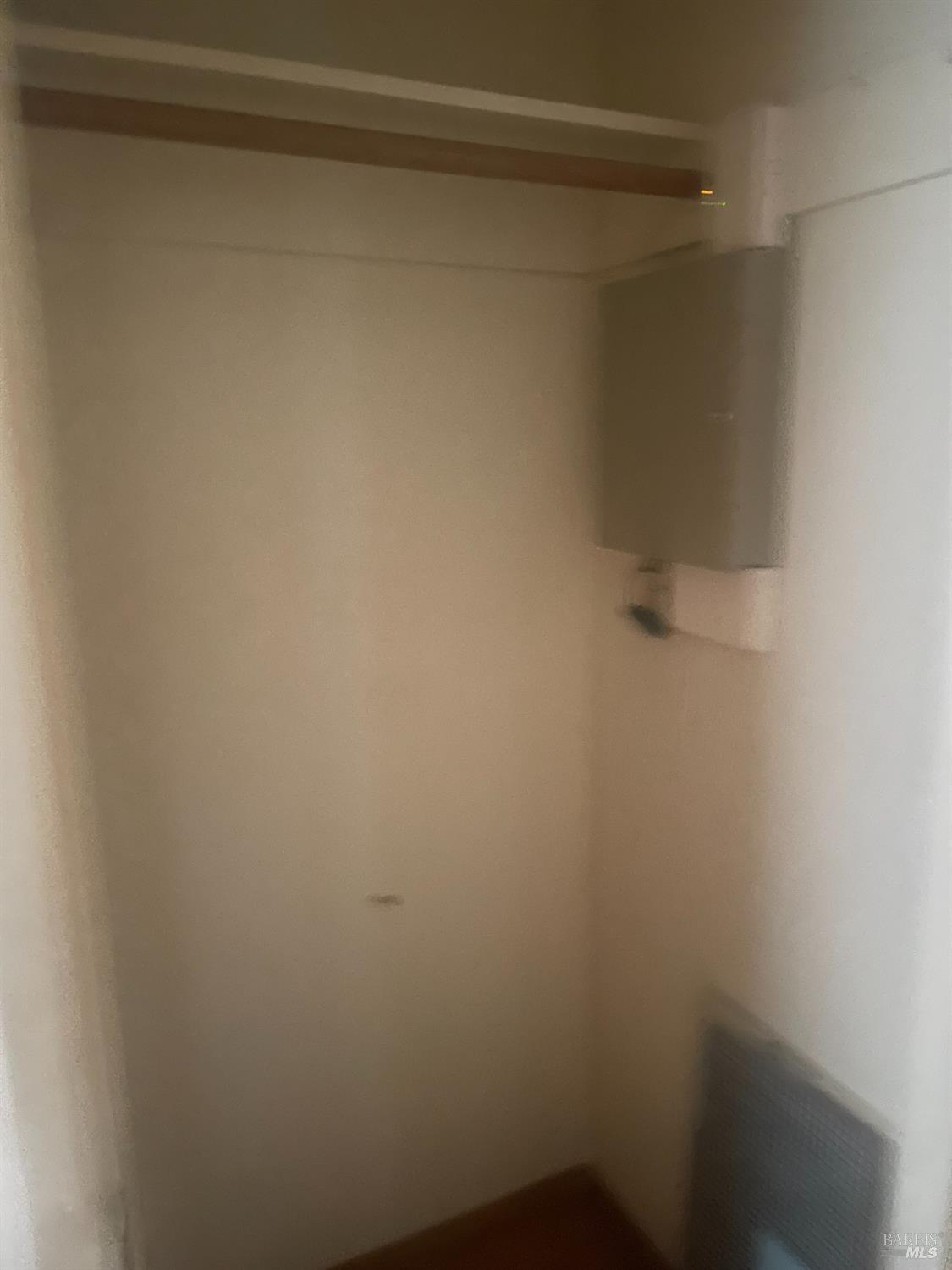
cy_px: 635
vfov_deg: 67.3
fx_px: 953
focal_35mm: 26
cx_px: 476
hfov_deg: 53.1
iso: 640
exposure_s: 1/8
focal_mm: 4.2
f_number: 1.6
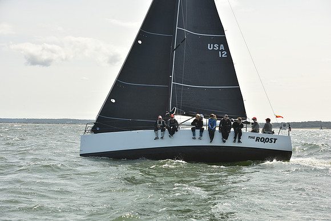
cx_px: 166
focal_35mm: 70
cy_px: 110
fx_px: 644
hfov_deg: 28.8
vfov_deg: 19.5
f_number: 8
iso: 250
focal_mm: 70
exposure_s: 1/800
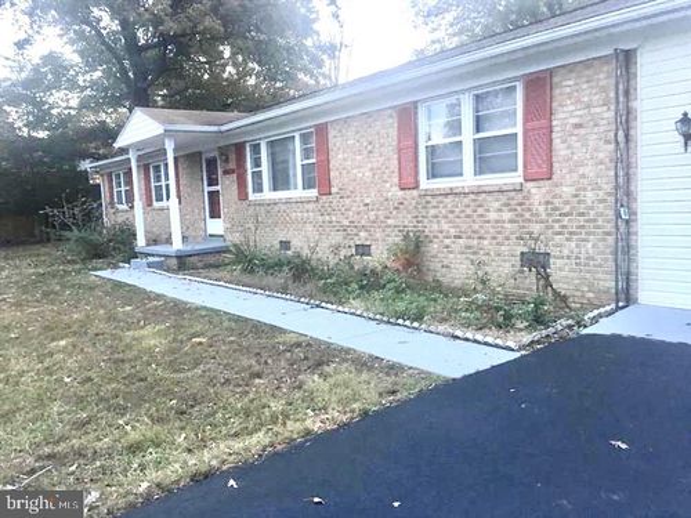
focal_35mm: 29
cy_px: 259
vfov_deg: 48.2
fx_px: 579
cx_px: 346
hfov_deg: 61.7
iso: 80
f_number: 2.2
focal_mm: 4.15
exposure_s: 1/15
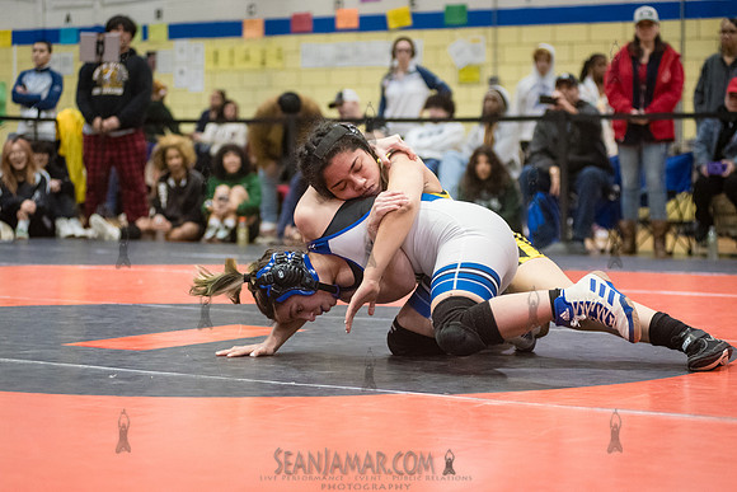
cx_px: 355
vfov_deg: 16.0
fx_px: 1747
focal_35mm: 85
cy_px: 247
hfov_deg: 23.8
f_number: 3.2
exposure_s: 1/500
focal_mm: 80
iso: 8000
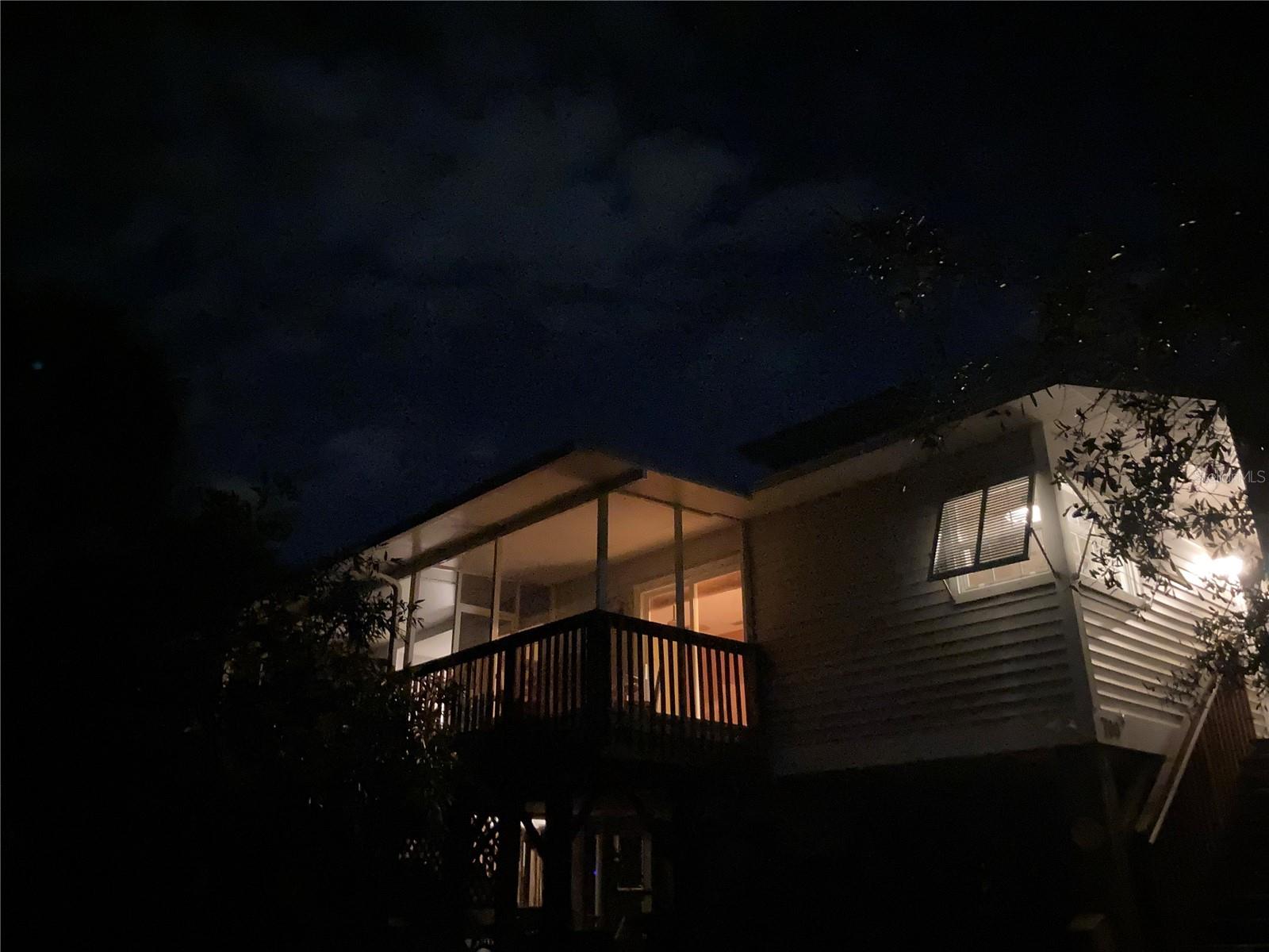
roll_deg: +0.7
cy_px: 476
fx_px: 1026
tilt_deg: +23.4
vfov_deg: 49.7
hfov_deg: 63.4
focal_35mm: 28
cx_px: 634
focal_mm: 3.99
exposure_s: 1/4
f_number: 1.8
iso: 2000
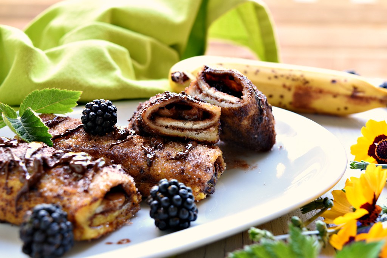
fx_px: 580
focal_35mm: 54
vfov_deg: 25.0
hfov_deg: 36.9
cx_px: 194
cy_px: 129
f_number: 6.3
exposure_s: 1/10
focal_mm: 36
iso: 100
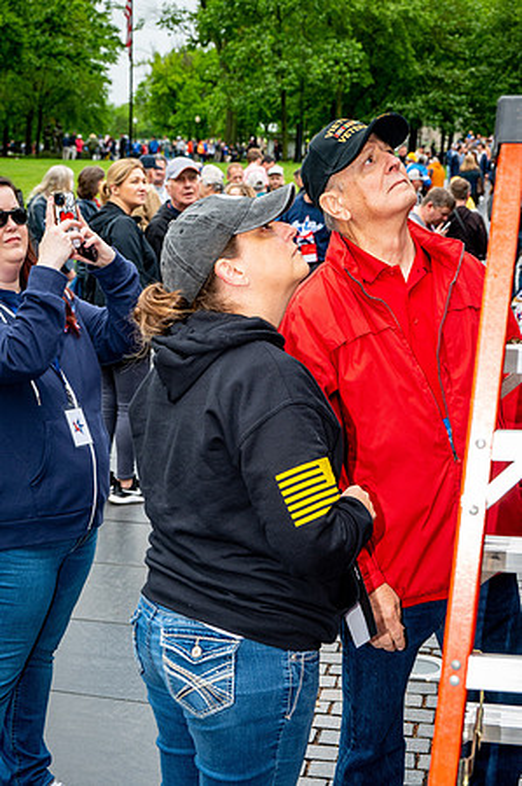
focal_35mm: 56
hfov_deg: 24.1
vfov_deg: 35.7
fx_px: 1221
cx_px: 261
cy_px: 393
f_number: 8
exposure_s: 1/640
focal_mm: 56
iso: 1000
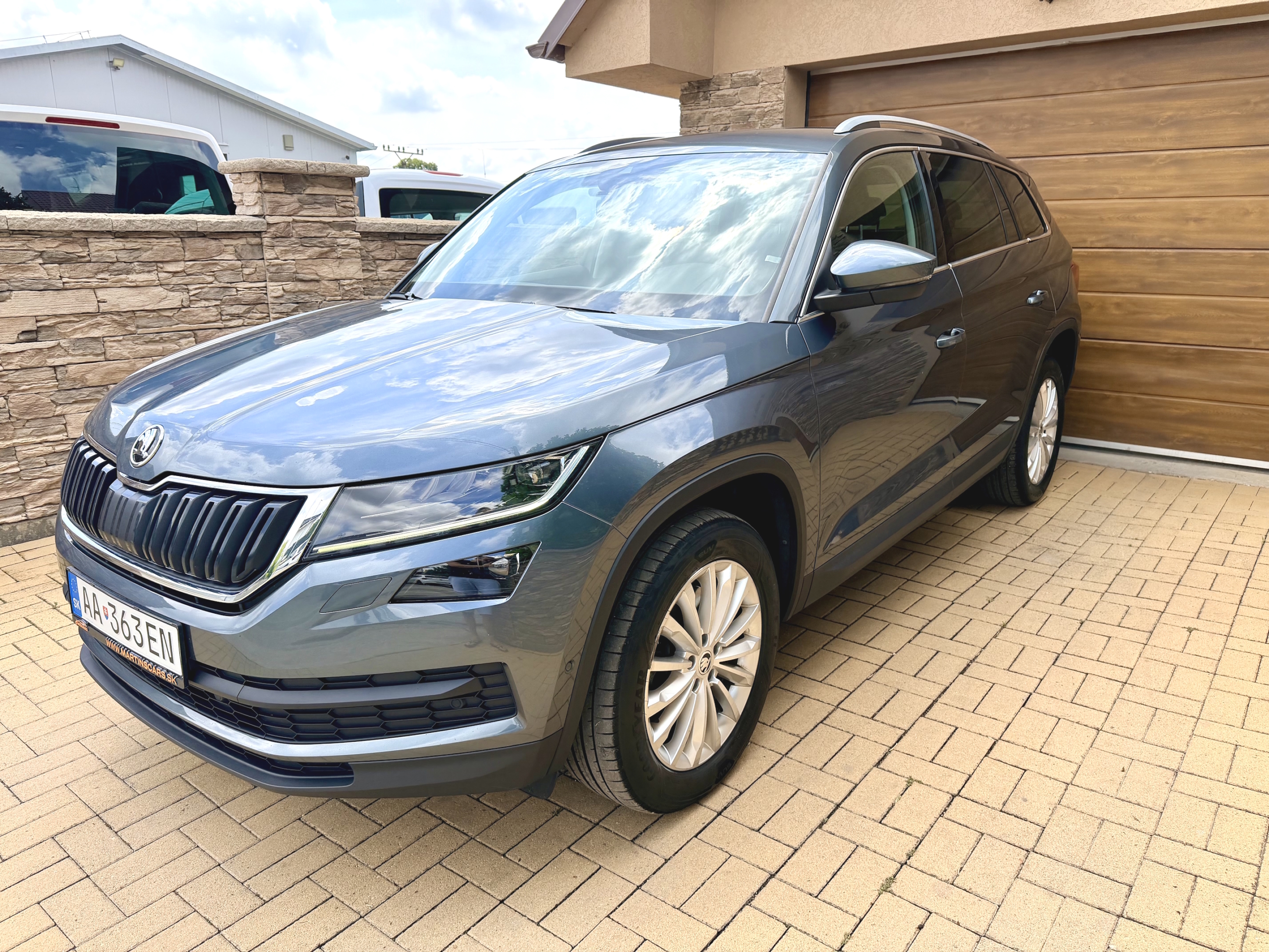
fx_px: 880
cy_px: 476
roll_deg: +0.0
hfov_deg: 71.6
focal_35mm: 24
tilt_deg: -14.6
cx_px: 634
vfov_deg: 56.8
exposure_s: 1/3021
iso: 100
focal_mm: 6.76
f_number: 1.78
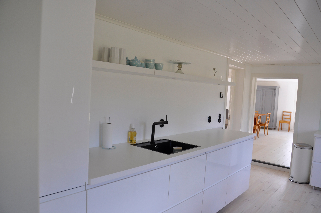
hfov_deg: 67.4
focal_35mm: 27
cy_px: 106
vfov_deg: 47.8
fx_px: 240
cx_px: 160
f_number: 6.3
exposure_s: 1/40
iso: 200
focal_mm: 18
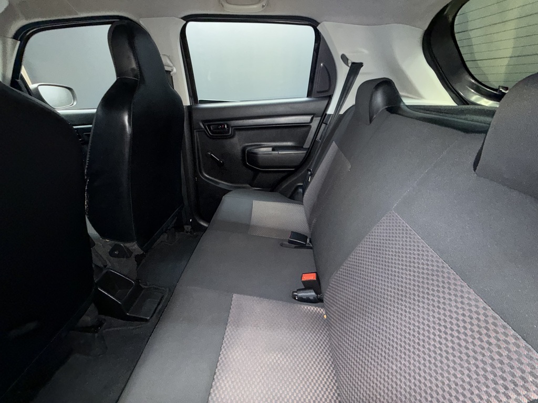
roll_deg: -0.9
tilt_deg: -27.8
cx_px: 269
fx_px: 218
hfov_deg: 102.1
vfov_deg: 85.7
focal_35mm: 14
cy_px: 202
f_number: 2.2
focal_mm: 2.22
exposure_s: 1/23
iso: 400
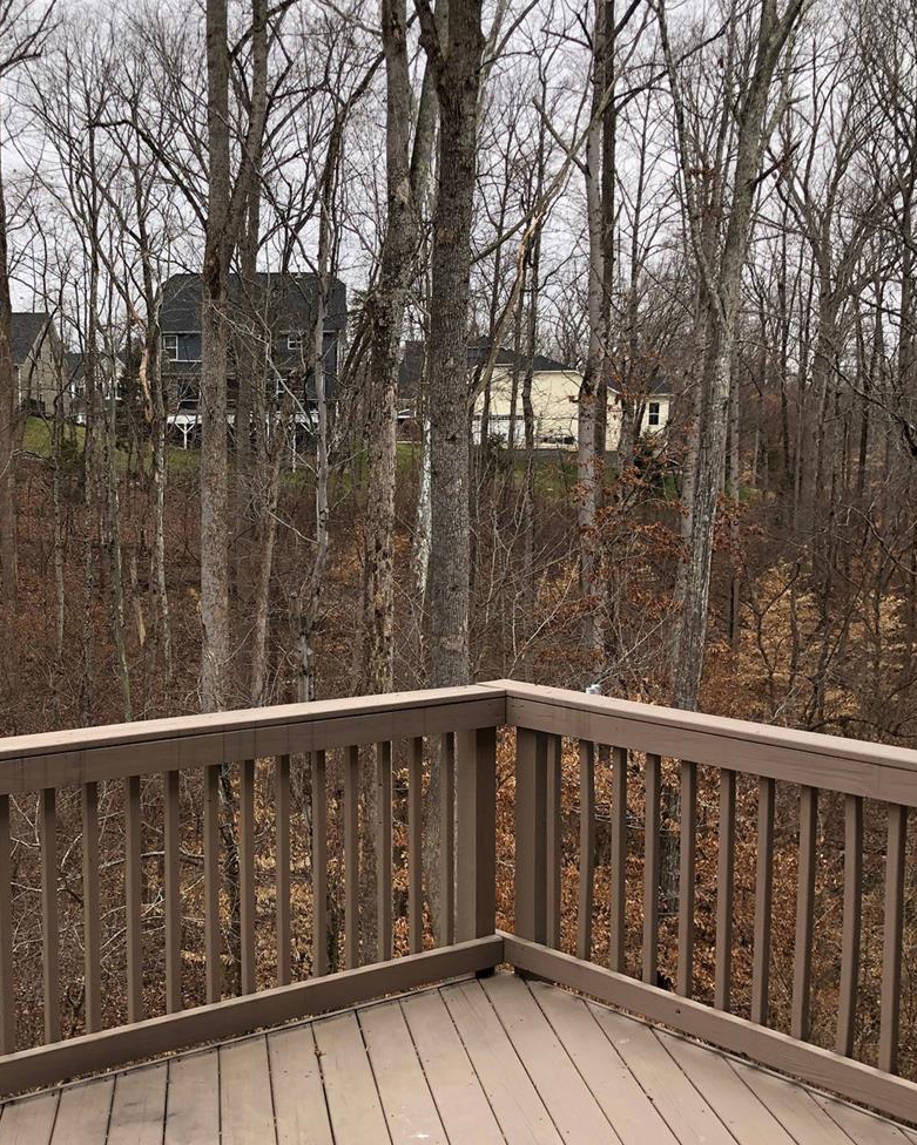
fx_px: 1459
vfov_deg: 42.9
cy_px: 582
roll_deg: +0.6
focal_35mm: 43
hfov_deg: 34.3
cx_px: 251
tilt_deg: -6.1
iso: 20
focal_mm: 3.99
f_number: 1.8
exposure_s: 1/458
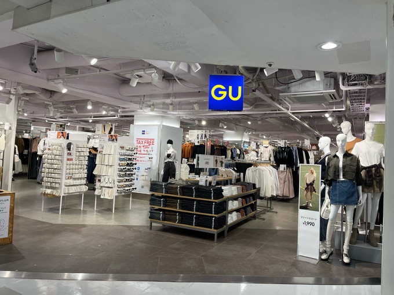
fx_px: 296
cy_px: 148
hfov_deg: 67.3
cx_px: 197
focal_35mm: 26
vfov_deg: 53.1
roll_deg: -1.6
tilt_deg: +0.2
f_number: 1.6
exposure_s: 1/100
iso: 40
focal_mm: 5.1
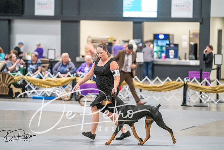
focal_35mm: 152
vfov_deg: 9.0
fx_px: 946
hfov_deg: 13.5
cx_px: 112
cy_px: 75
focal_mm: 152
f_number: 2.8
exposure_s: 1/250
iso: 6400
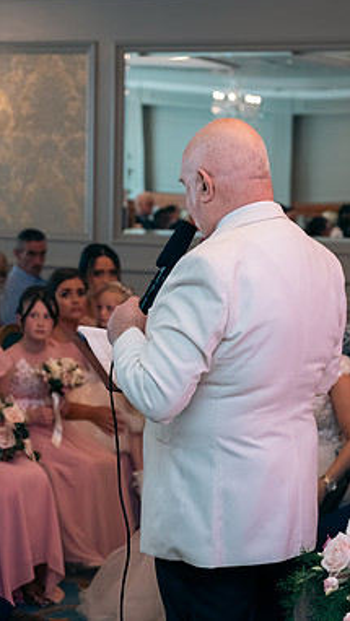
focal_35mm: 89
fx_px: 1468
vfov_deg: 23.9
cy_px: 308
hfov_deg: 13.6
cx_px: 212
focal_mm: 56
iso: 640
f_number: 3.5
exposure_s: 1/160
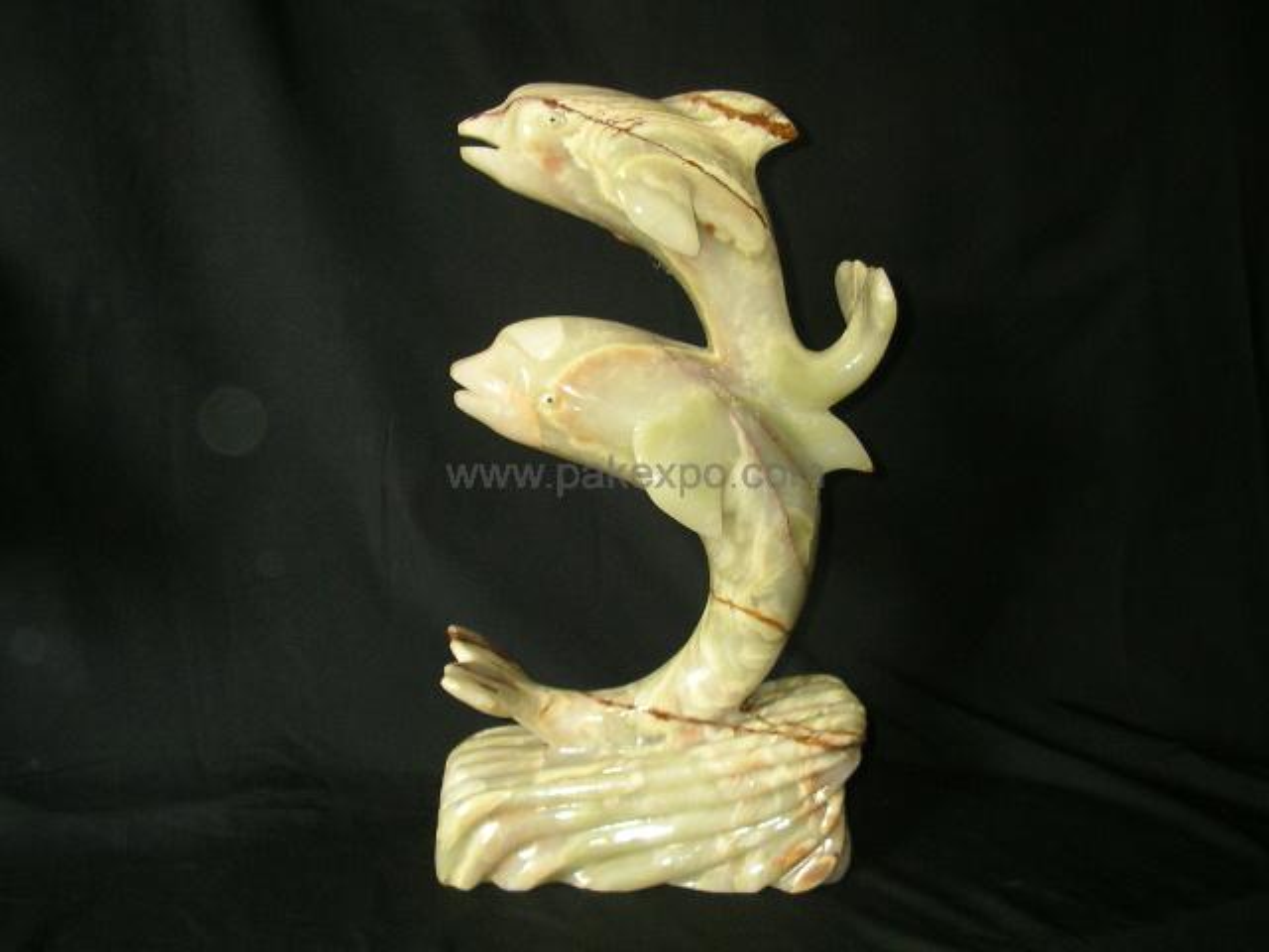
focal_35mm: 38
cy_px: 476
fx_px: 1393
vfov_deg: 37.7
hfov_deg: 49.0
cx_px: 634
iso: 100
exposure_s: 1/31.6
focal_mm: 6
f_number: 2.9
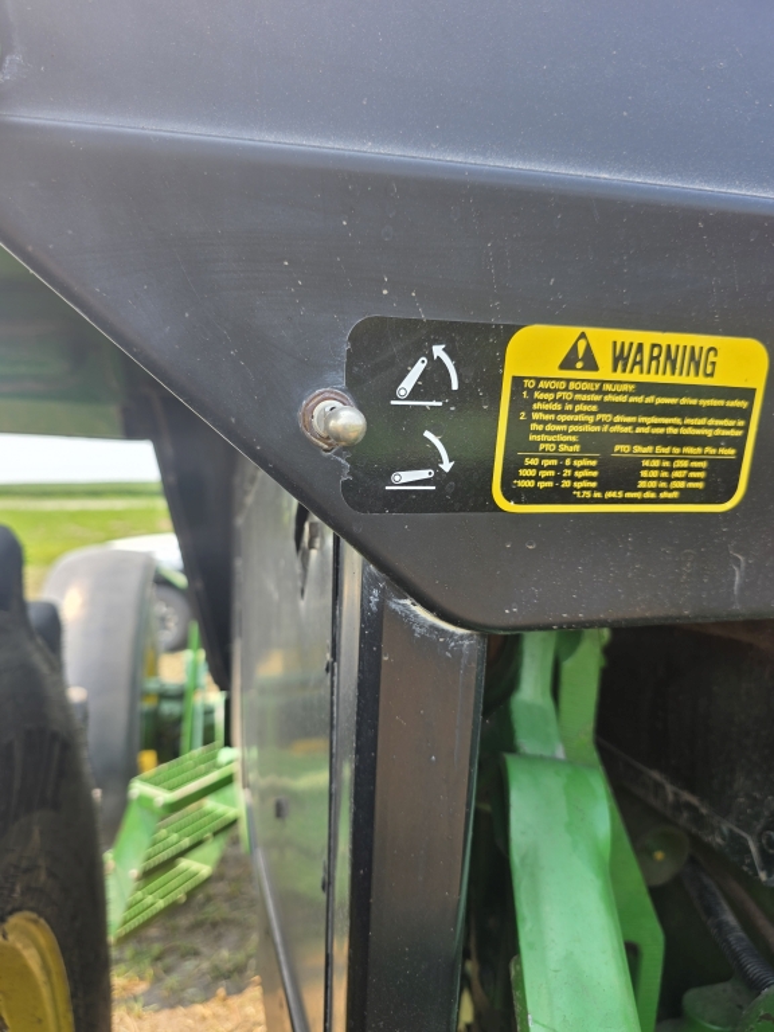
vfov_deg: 73.9
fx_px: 686
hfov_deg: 58.9
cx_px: 387
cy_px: 516
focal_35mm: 23
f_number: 1.7
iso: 32
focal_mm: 6.3
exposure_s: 1/359
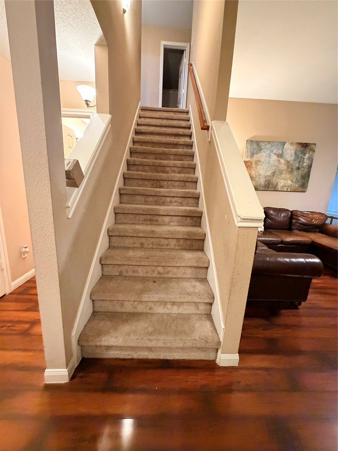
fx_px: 182
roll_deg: -2.2
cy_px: 226
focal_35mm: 14
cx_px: 169
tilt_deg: -11.8
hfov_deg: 85.7
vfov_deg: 102.1
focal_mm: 2.22
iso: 1000
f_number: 2.2
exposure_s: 1/60
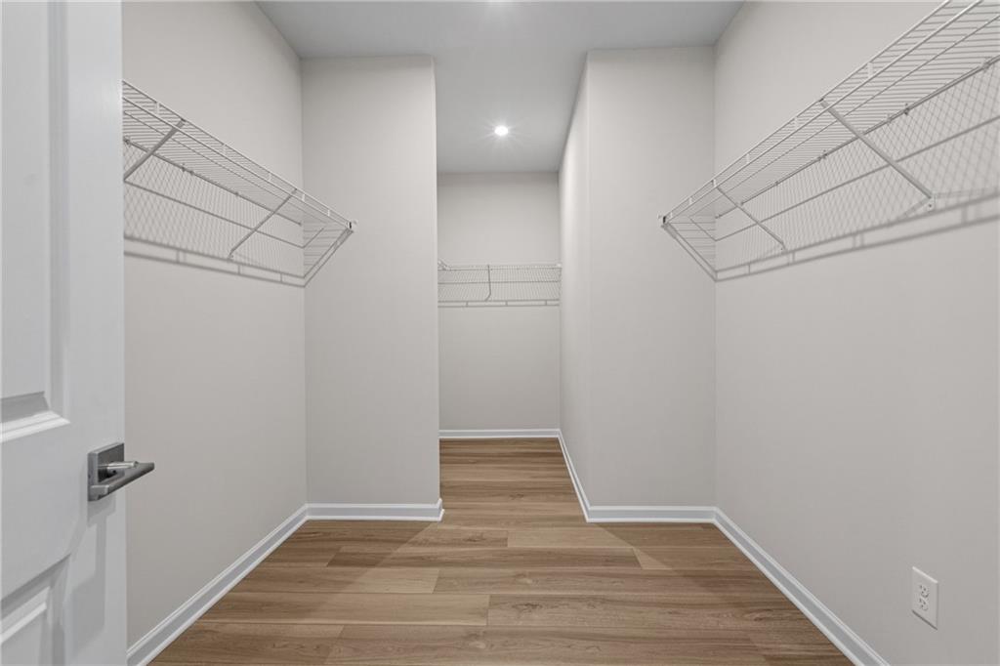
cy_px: 333
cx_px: 500
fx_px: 472
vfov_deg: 70.4
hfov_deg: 93.3
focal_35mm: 17
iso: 1250
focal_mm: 17
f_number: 6.3
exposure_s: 1/25
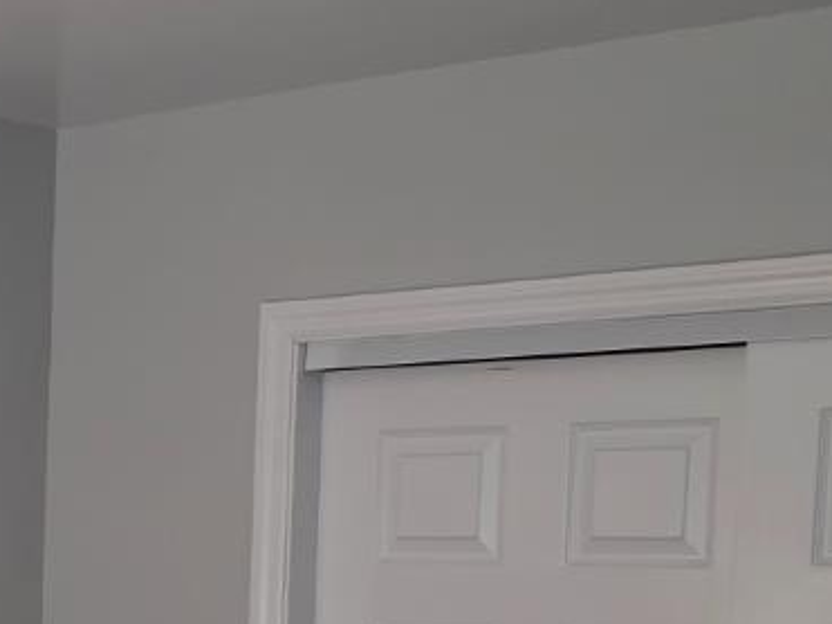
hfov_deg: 19.9
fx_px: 2235
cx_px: -146
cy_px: 784
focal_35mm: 93
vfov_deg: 15.2
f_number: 1.7
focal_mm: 6.3
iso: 1000
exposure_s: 1/120
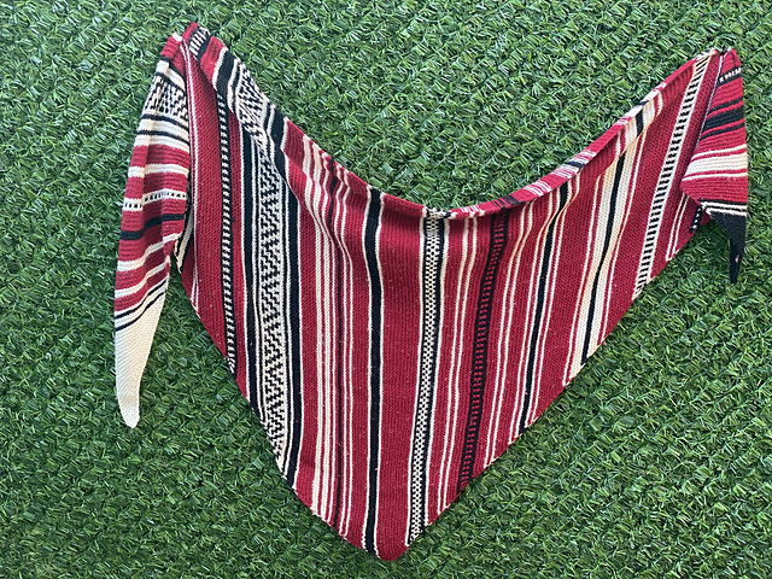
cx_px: 386
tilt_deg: -9.2
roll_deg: -2.5
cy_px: 290
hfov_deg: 36.8
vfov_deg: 28.0
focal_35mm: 52
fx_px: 1160
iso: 25
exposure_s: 1/122
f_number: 2
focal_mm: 6
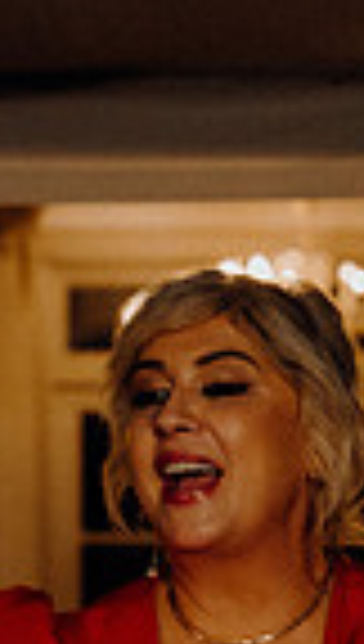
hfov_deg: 4.5
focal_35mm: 267
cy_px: 745
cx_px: 544
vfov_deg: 8.0
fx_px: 4557
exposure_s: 1/160
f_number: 3.5
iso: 2500
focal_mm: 63
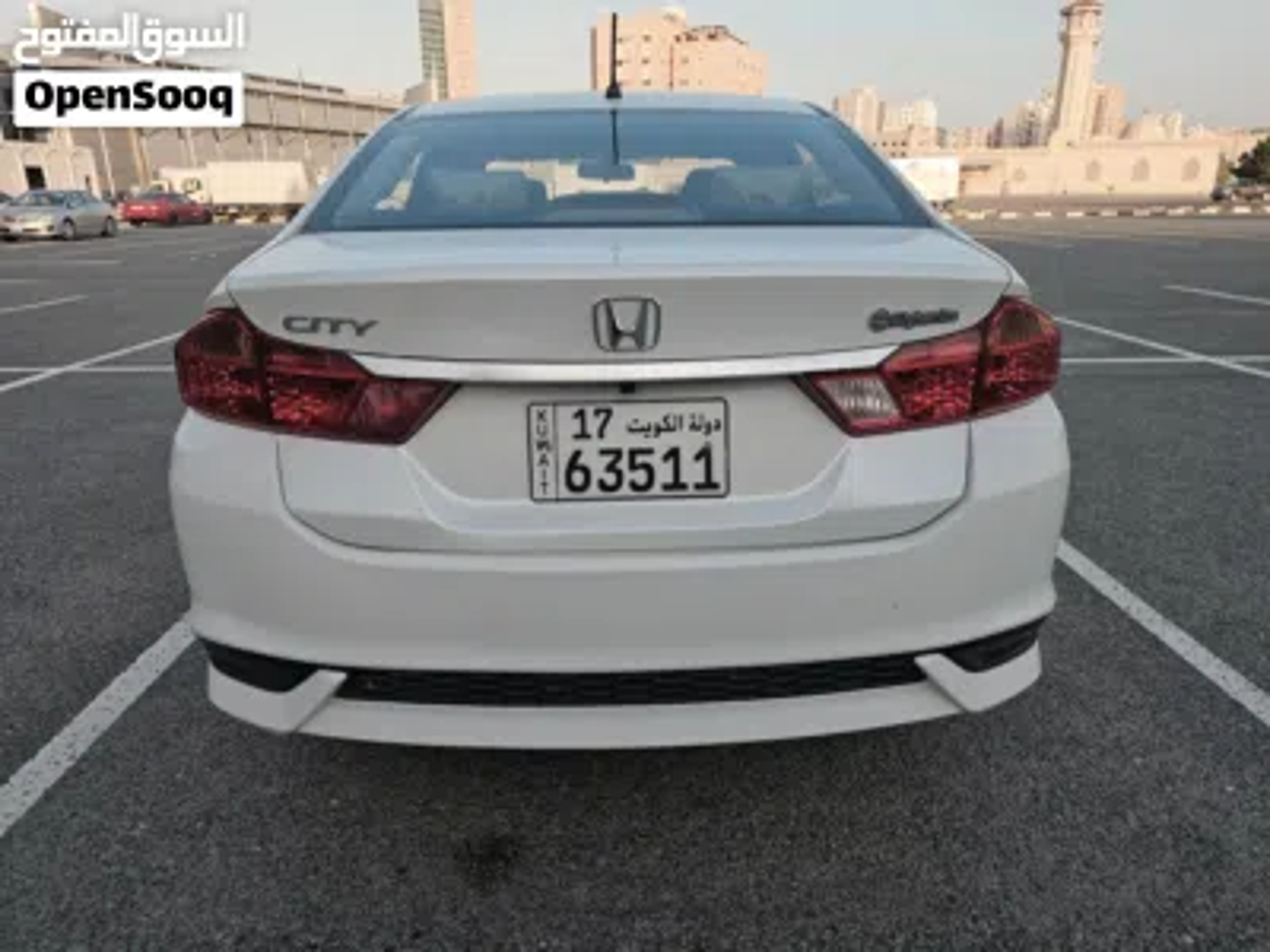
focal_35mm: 23
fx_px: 844
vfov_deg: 58.9
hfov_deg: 73.9
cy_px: 476
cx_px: 635
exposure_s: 1/393
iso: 20
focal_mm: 6.3
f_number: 1.7
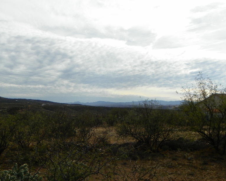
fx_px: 281
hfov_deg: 43.4
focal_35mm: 42
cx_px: 81
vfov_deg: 35.3
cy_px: 124
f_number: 5.6
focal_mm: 4.6
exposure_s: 1/800
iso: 64
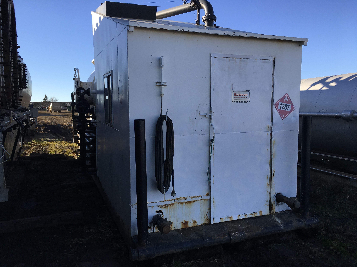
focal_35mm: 29
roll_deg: +0.1
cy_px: 134
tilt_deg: -2.9
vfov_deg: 48.2
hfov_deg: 61.7
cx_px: 178
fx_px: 299
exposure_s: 1/754
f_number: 2.2
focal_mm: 4.15
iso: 25
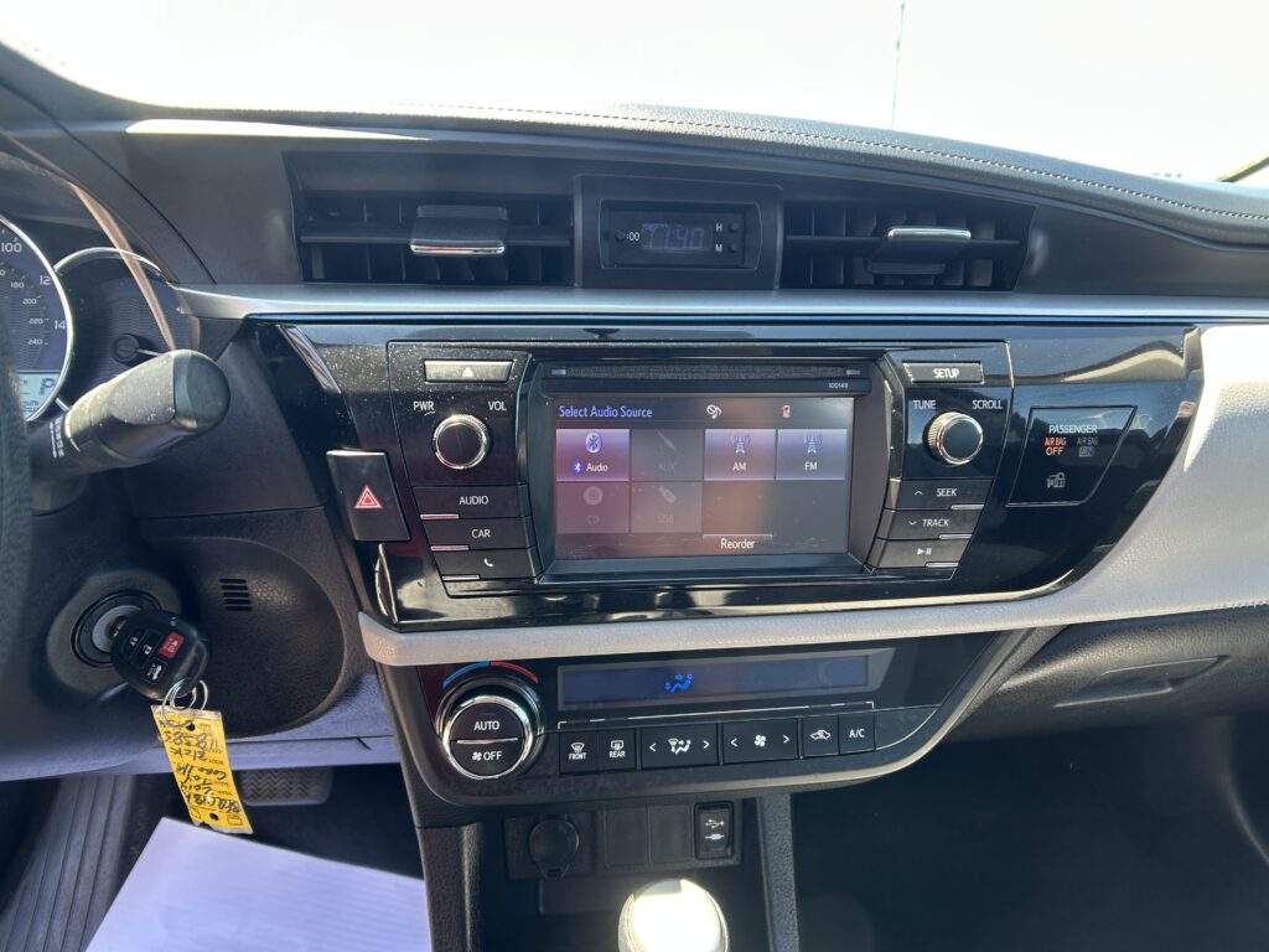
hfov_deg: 67.3
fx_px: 953
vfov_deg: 53.1
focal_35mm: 26
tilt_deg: -20.9
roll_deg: +0.2
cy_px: 476
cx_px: 634
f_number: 1.5
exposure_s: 1/121
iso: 80
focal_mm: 5.7
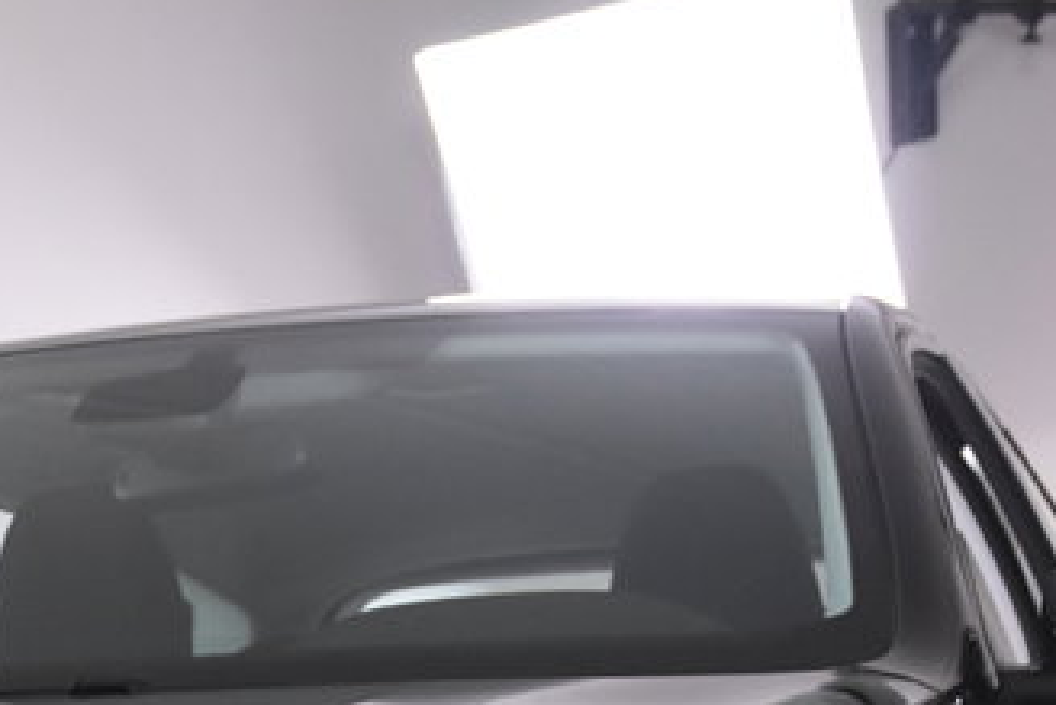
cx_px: -64
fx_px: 4666
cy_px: 1086
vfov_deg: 8.4
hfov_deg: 12.7
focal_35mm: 159
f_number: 5
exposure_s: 1/100
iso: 1600
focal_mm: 34
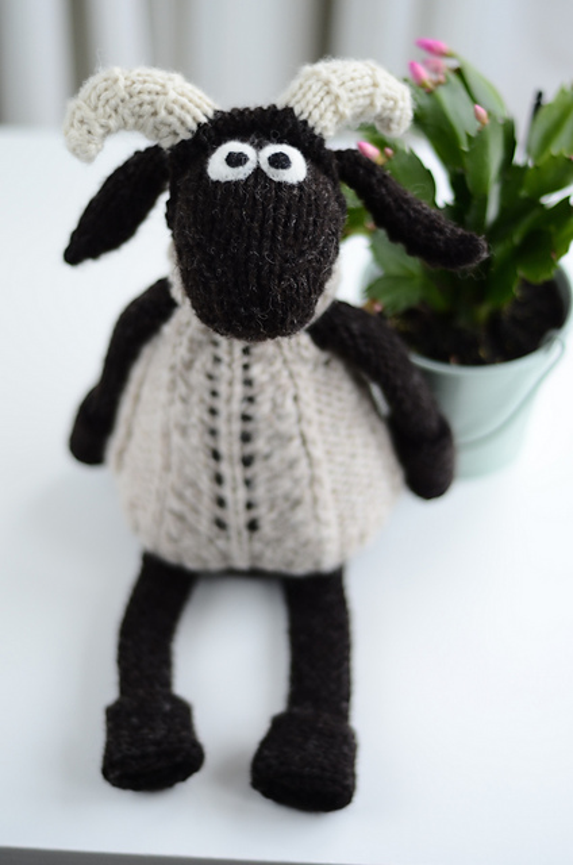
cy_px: 432
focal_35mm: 75
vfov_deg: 27.0
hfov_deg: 18.1
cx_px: 286
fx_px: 1798
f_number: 1.8
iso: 400
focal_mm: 50
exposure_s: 1/100
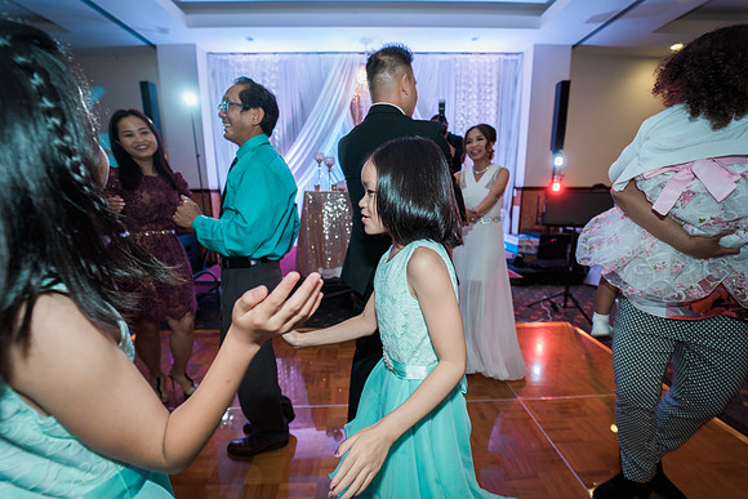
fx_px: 291
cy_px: 250
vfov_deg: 81.2
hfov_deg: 104.2
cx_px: 374
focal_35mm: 14
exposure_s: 1/160
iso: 800
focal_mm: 14
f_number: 2.8
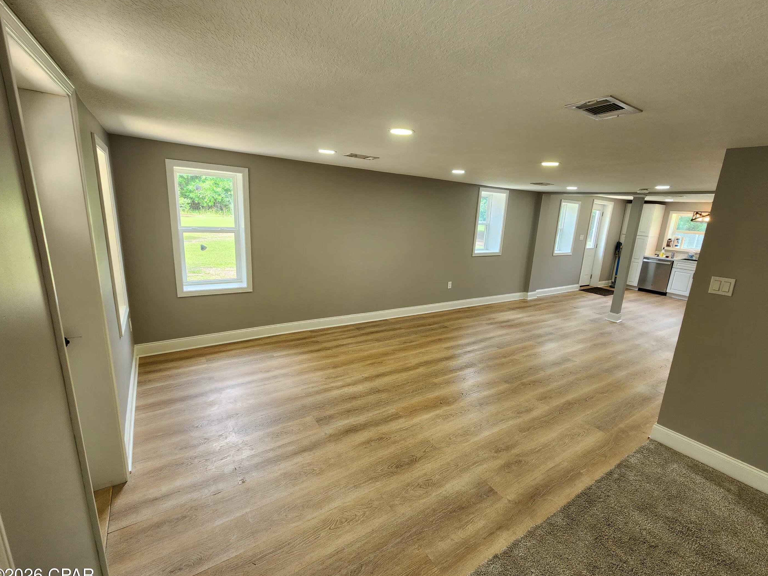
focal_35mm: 14
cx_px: 403
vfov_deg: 85.7
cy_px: 293
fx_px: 311
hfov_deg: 102.0
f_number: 2.2
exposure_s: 1/60
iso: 100
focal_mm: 2.2
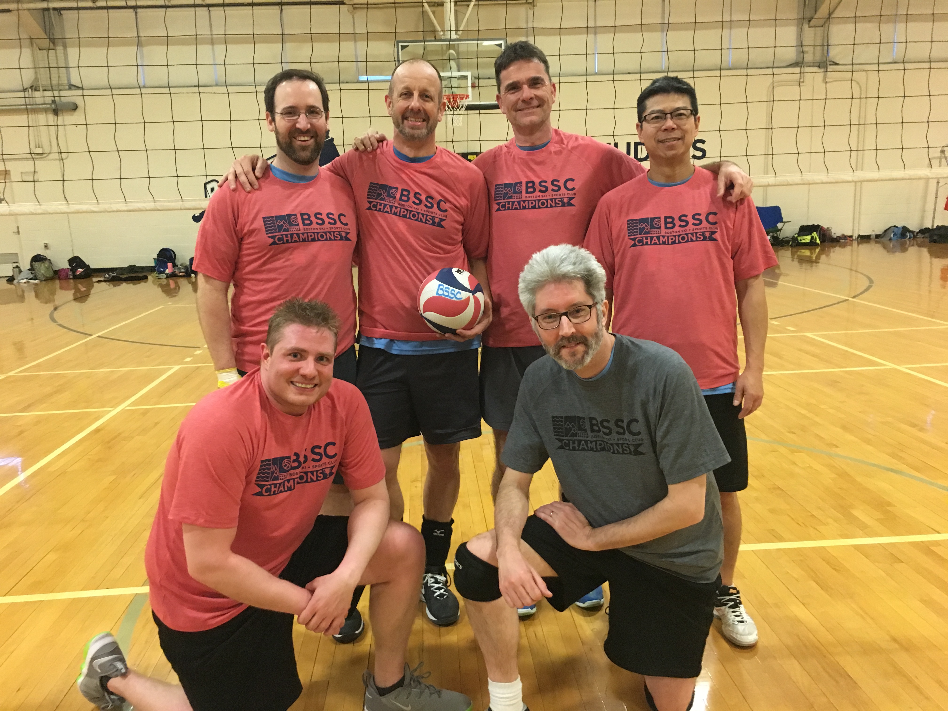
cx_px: 474
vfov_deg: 48.2
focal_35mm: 29
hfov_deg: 61.7
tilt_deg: -10.6
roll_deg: +2.7
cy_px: 356
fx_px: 794
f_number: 2.2
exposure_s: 1/30
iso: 250
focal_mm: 4.15
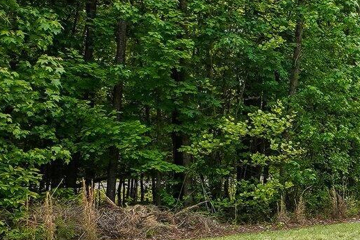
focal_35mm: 83
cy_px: 121
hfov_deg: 18.4
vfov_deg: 16.4
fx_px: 830
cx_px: 669
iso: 400
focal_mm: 14
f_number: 8
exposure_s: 1/200
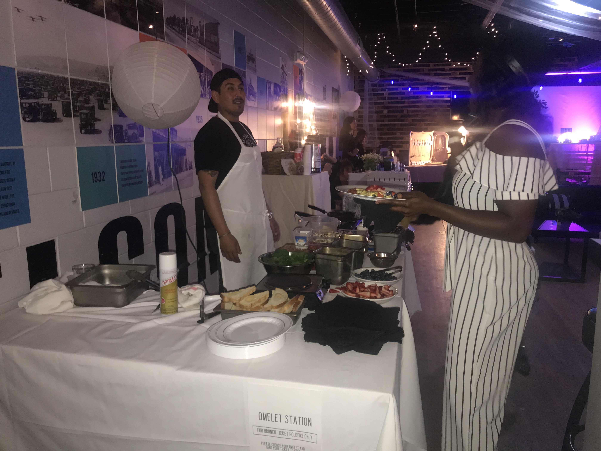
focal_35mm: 28
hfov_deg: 63.4
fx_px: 486
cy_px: 226
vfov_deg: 49.7
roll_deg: -0.8
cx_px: 300
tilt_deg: -10.5
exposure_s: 1/16
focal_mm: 3.99
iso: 80
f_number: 1.8
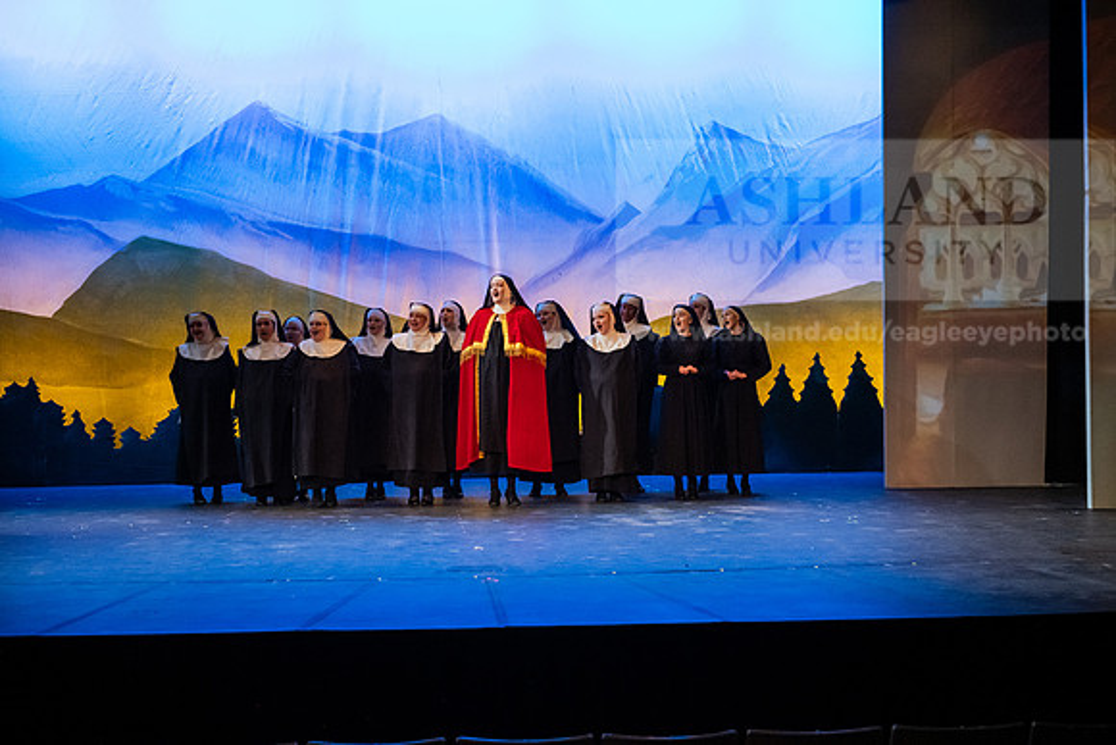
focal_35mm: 70
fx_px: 2170
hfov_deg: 28.8
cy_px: 372
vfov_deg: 19.5
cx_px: 558
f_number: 2.8
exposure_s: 1/200
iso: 5000
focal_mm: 70
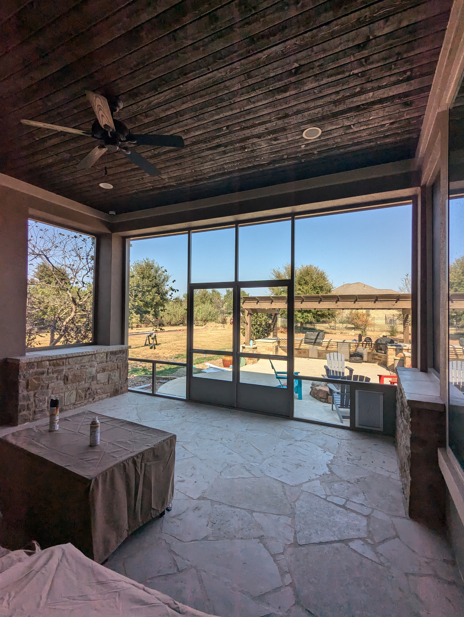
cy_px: 308
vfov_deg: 94.4
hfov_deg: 78.2
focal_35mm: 16
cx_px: 232
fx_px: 285
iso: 55
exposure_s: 1/679
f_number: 2.2
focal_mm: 2.35
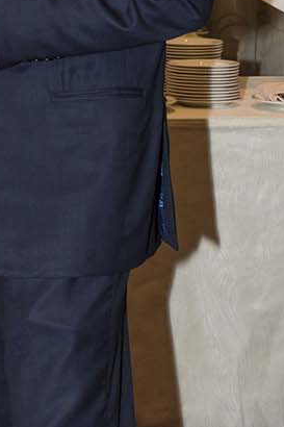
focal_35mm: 109
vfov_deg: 18.8
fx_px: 1291
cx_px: -196
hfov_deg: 11.8
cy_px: 185
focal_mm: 31
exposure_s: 1/60
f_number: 9
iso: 800
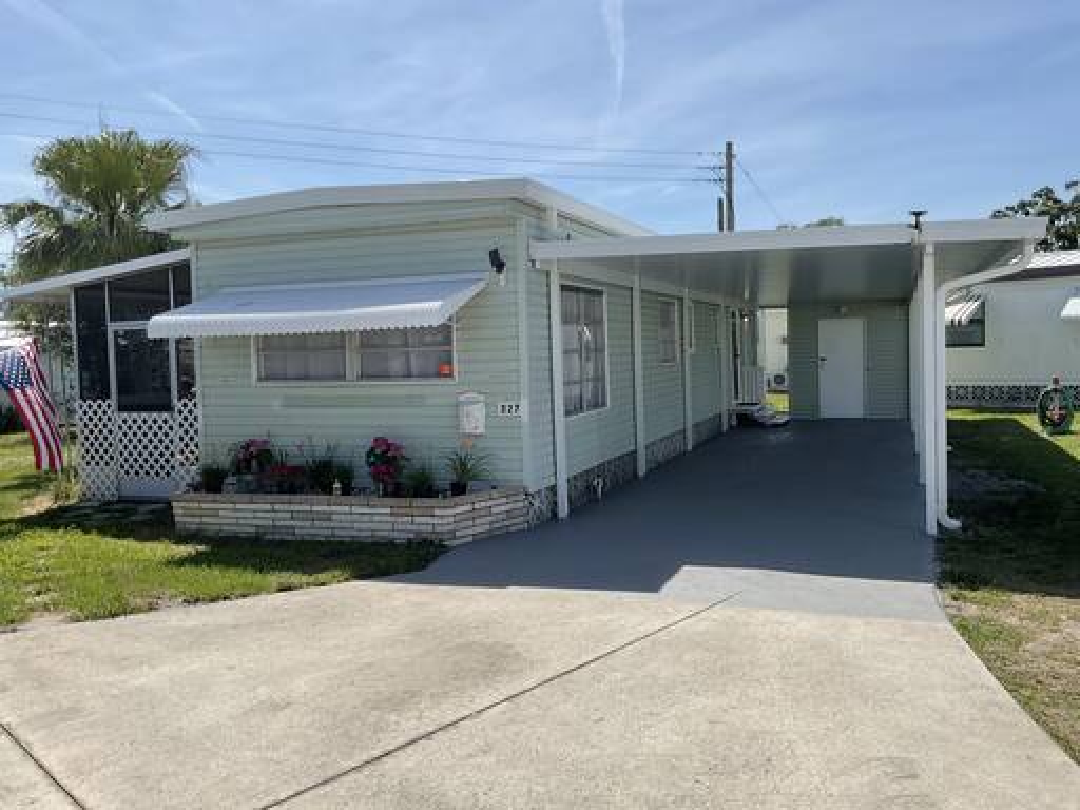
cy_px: 405
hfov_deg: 61.7
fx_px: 905
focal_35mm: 29
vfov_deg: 48.2
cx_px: 540
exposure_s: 1/2667
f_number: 1.8
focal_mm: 3
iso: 16
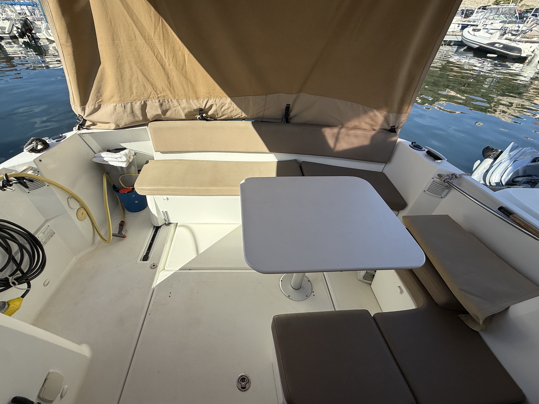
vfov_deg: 81.7
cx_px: 253
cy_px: 210
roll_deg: -2.4
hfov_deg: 98.0
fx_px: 234
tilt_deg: -41.5
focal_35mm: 15
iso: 50
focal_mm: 2.22
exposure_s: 1/2506
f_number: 2.2
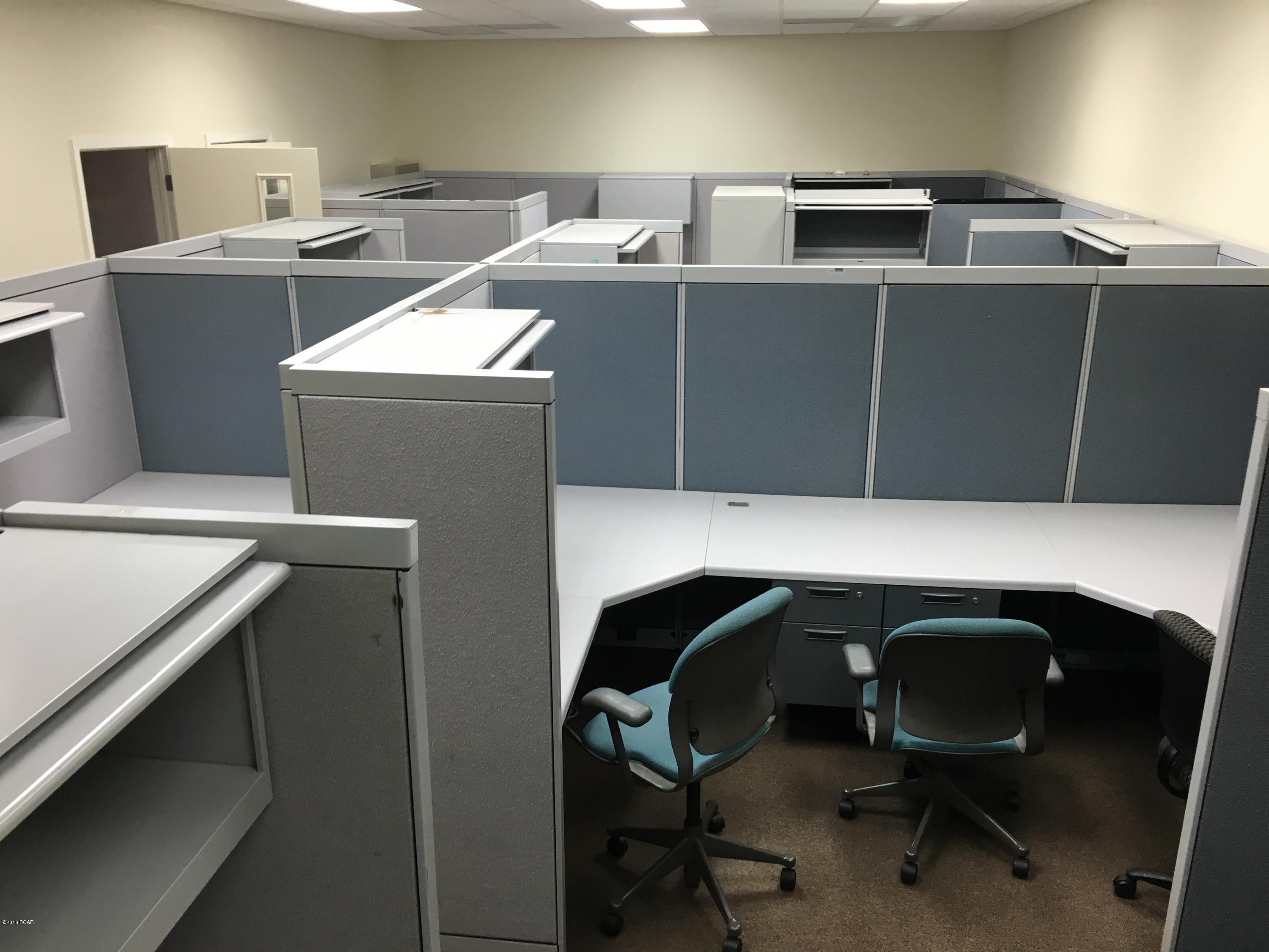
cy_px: 476
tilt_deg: -18.7
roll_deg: +0.2
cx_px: 634
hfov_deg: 61.7
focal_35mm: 29
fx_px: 1063
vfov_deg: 48.2
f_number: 2.2
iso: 50
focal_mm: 4.15
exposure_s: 1/30
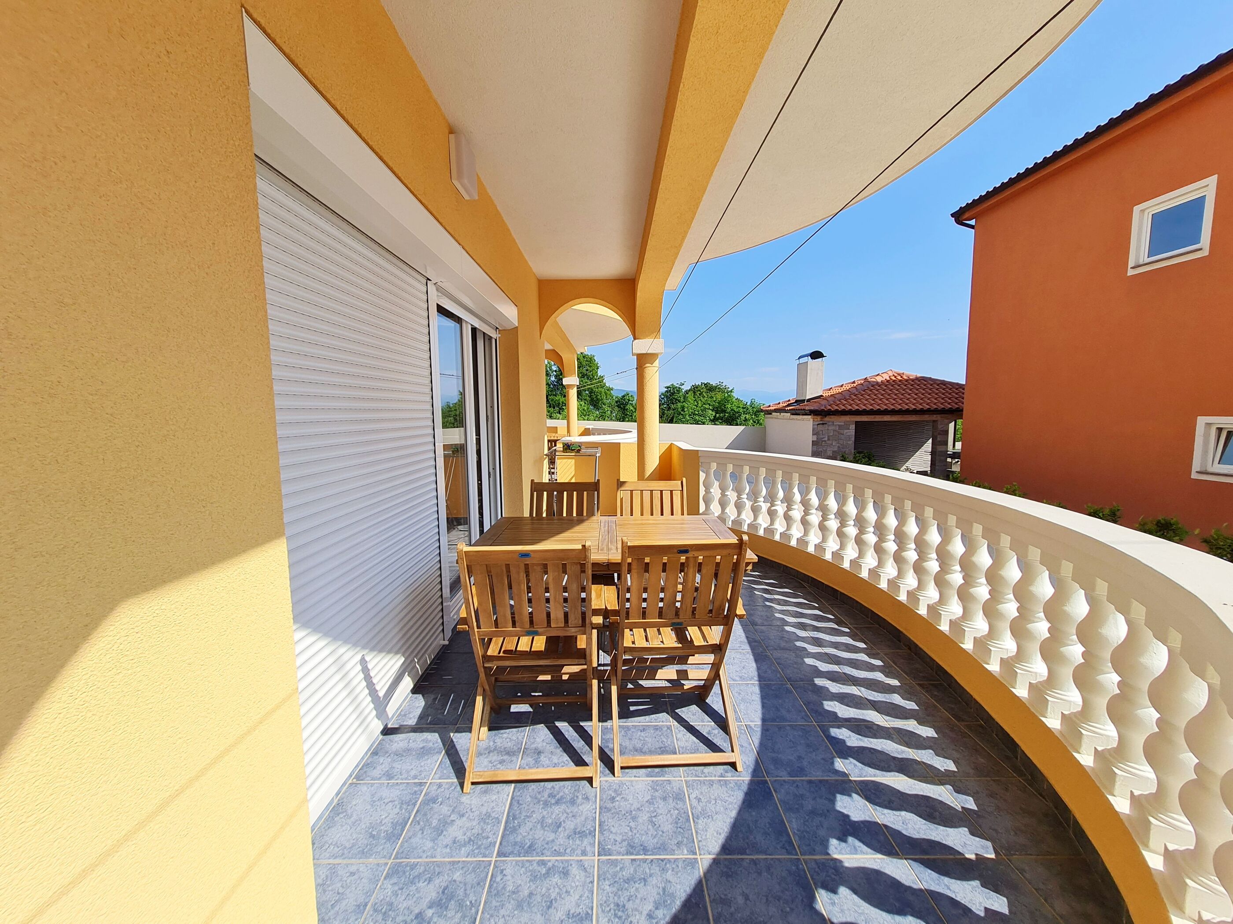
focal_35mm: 13
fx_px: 463
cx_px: 616
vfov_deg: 89.9
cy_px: 462
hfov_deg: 106.2
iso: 50
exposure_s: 1/1488
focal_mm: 1.74
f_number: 2.2
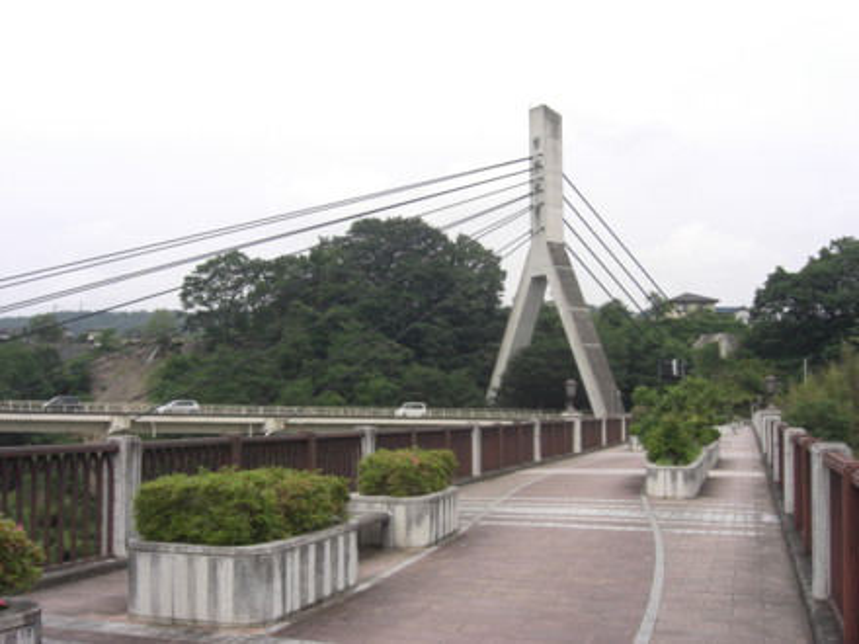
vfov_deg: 37.7
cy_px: 322
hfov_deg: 49.0
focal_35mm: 38
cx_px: 430
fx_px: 943
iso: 80
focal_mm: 7.9
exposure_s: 1/640
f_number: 4
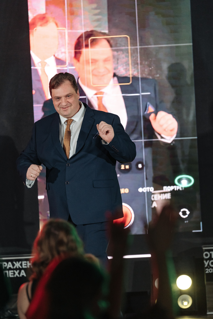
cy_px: 160
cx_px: 106
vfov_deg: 10.3
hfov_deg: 6.9
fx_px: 1775
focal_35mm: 200
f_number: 3.5
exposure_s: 1/200
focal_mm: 200
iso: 2500
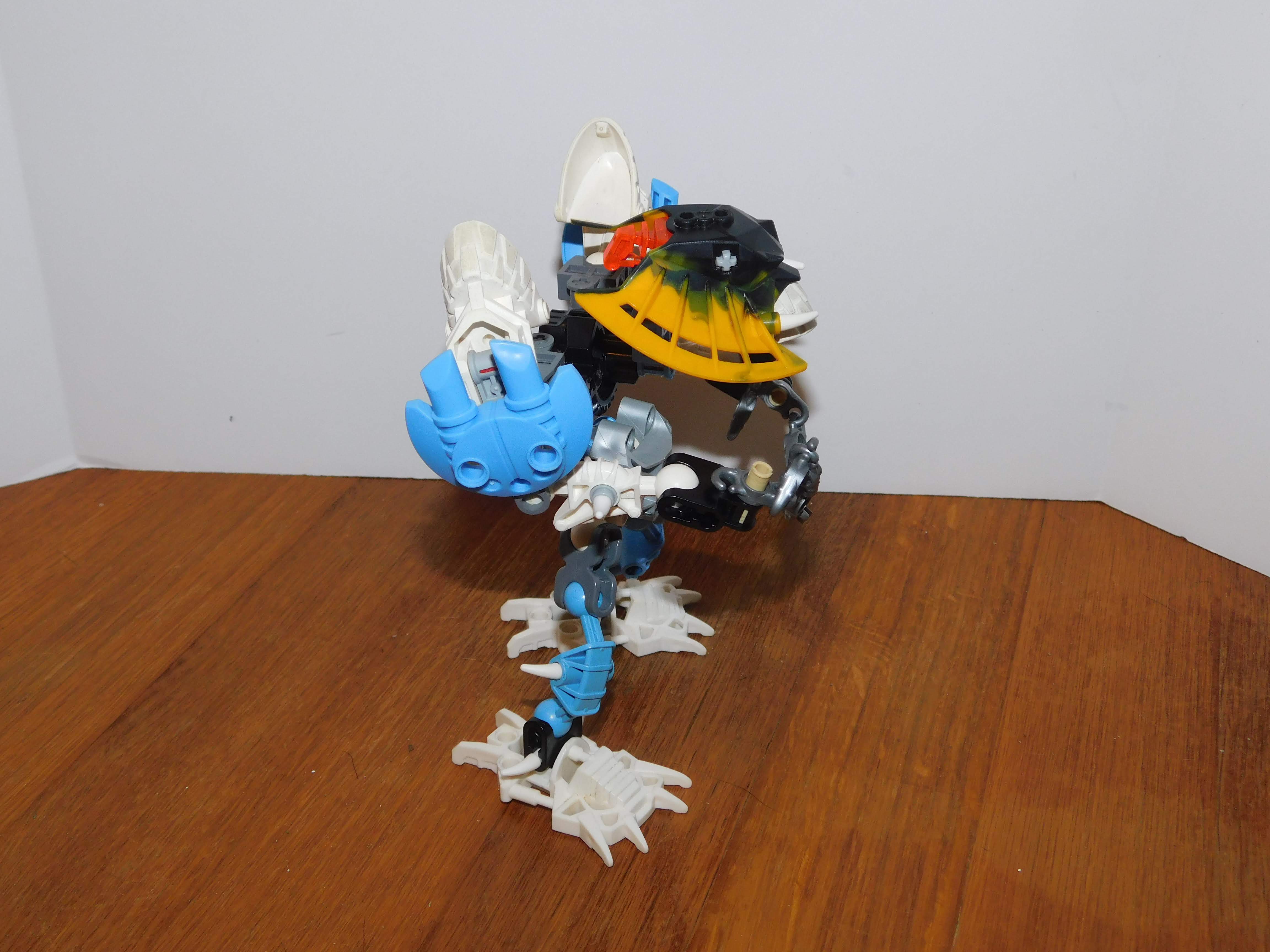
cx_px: 635
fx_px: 1468
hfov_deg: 46.8
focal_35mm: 40
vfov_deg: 36.0
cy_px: 476
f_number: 3.6
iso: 200
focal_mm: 7.1
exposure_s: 1/30
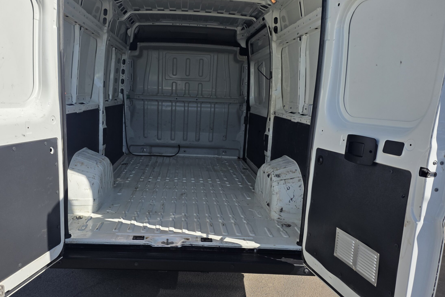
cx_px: 185
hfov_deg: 65.1
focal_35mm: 28
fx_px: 346
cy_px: 144
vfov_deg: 46.4
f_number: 1.7
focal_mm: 6.25
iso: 80
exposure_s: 1/7061
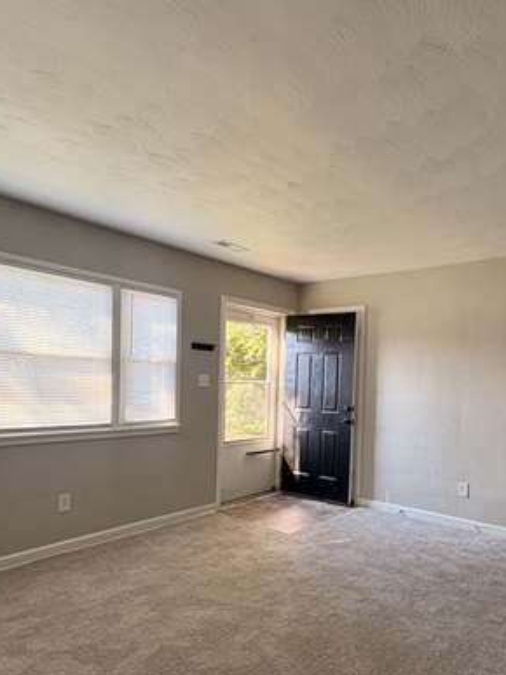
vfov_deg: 73.3
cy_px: 400
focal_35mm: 23
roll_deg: -2.0
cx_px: 340
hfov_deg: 57.5
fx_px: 449
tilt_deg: -2.3
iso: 100
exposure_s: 1/99
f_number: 2.2
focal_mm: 2.22
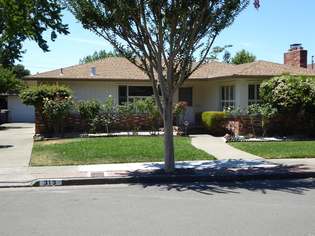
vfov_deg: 31.5
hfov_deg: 41.3
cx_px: 158
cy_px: 118
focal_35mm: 46
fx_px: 418
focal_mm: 7.8
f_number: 3.9
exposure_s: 1/400
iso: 80
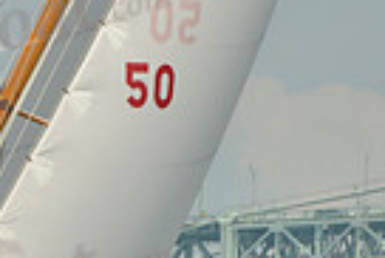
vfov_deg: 0.8
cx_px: -371
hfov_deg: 1.2
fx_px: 18253
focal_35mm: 1705
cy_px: 486
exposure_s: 1/1000
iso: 280
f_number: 9
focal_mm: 400
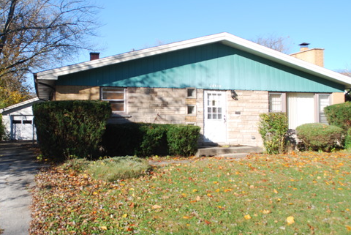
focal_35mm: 40
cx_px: 149
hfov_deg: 48.3
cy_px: 107
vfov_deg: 33.4
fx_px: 390
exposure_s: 1/200
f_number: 7.1
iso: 100
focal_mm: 20
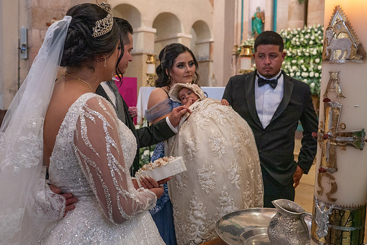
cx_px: 184
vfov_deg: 37.9
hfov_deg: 54.4
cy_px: 122
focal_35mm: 35
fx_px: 357
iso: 2500
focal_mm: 35
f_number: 5
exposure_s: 1/100
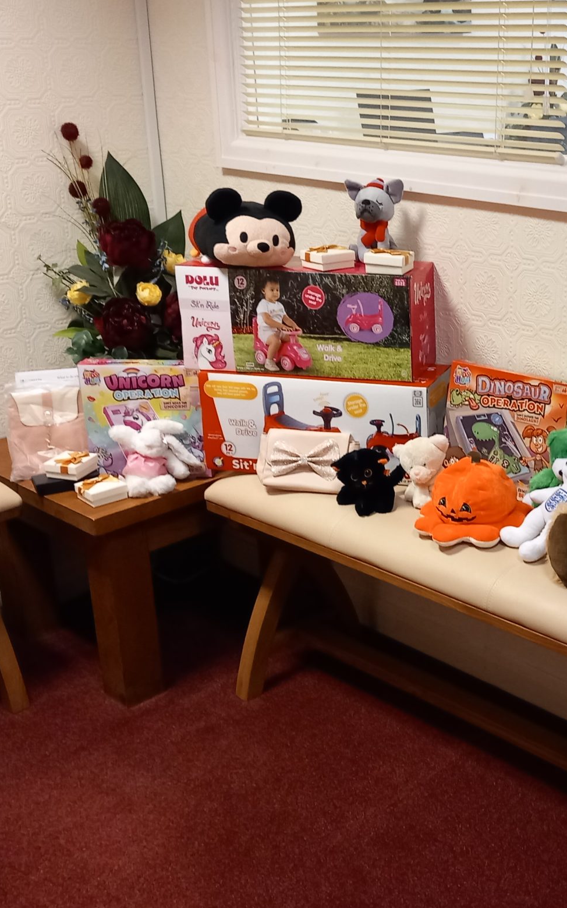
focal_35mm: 47
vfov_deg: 42.6
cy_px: 447
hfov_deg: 26.6
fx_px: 1162
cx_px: 490
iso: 200
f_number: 1.8
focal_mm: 4
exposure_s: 1/25
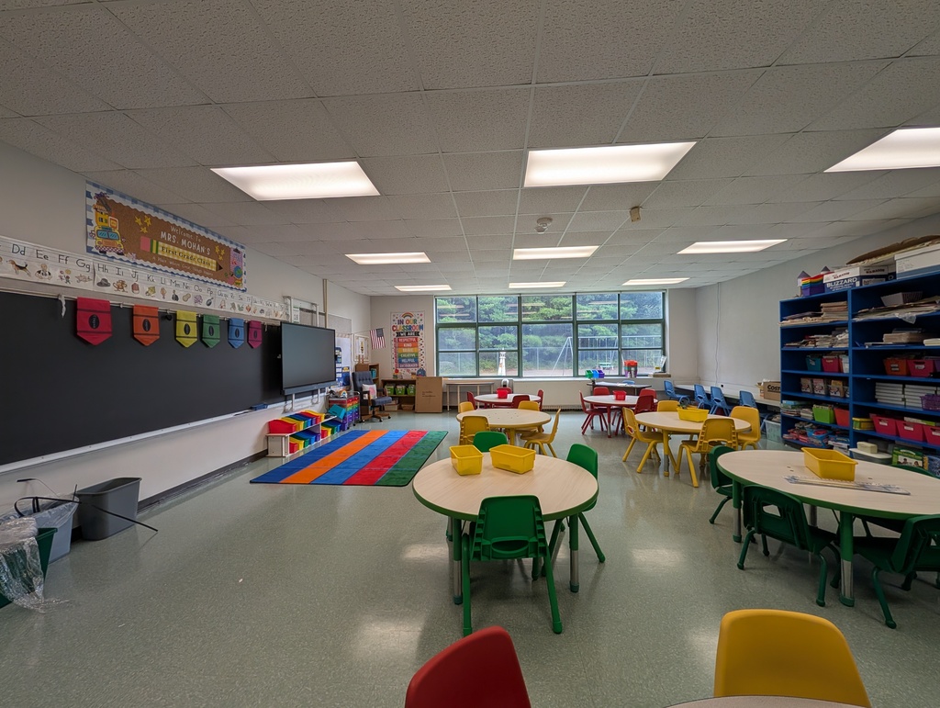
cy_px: 354
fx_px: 326
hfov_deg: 110.5
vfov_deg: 94.6
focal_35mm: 12
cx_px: 470
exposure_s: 1/141
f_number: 1.7
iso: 47
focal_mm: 2.02
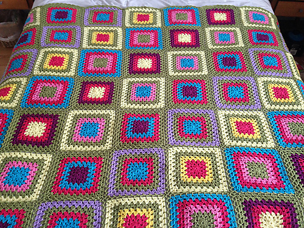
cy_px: 114
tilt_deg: -51.3
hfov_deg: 55.4
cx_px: 152
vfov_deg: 42.9
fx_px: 290
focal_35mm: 33
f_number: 2.4
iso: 200
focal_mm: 4.12
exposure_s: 1/20
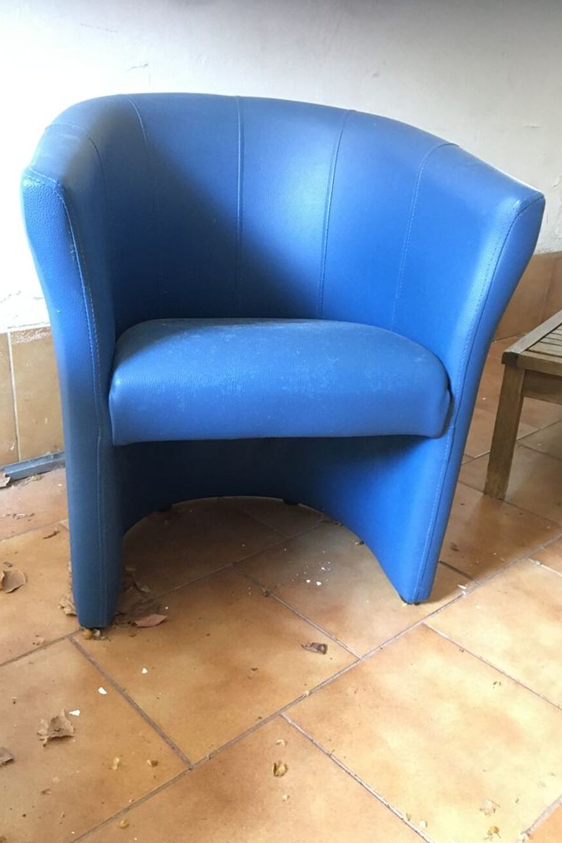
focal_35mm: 31
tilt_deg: -21.0
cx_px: 259
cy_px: 432
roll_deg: -3.0
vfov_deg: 60.3
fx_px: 726
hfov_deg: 42.3
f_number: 2.2
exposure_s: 1/4
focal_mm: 4.15
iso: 100
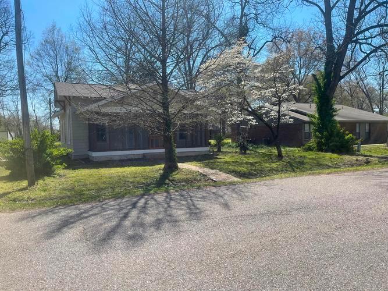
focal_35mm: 25
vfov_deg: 54.9
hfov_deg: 69.4
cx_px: 194
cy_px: 146
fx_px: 280
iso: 32
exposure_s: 1/2545
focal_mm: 5.1
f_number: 1.6
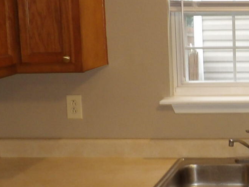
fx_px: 540
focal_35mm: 75
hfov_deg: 23.8
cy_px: 78
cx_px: 294
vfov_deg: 19.6
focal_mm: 4.3
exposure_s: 1/29
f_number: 3.2
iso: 200
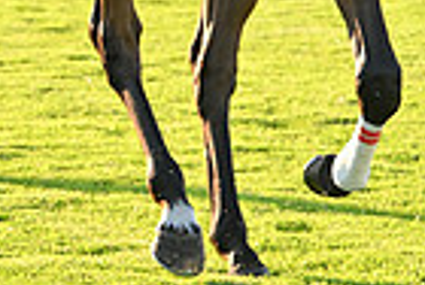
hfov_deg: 3.4
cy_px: -268
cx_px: 407
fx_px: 7098
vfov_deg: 2.3
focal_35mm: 600
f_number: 5.6
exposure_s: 1/800
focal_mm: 145
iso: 1000
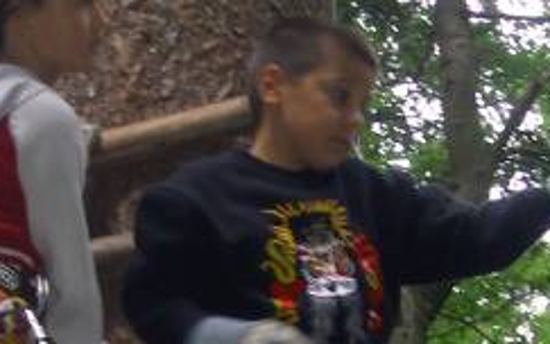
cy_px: 416
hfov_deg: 10.9
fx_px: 2879
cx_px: 265
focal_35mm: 192
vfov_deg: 6.8
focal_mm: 11.3
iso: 100
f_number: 3.3
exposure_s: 1/60
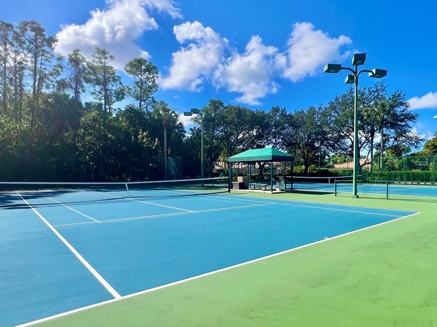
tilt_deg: -0.5
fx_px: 265
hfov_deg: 78.3
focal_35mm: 21
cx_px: 257
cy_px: 180
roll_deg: -0.7
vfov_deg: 63.3
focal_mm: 1.57
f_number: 1.8
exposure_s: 1/1468
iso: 32
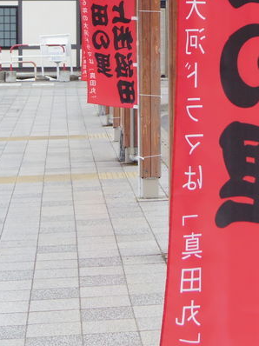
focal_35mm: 121
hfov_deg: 12.2
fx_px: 1208
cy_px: 40
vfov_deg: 16.1
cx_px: 203
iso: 250
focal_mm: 8.5
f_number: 3.2
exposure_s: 1/800
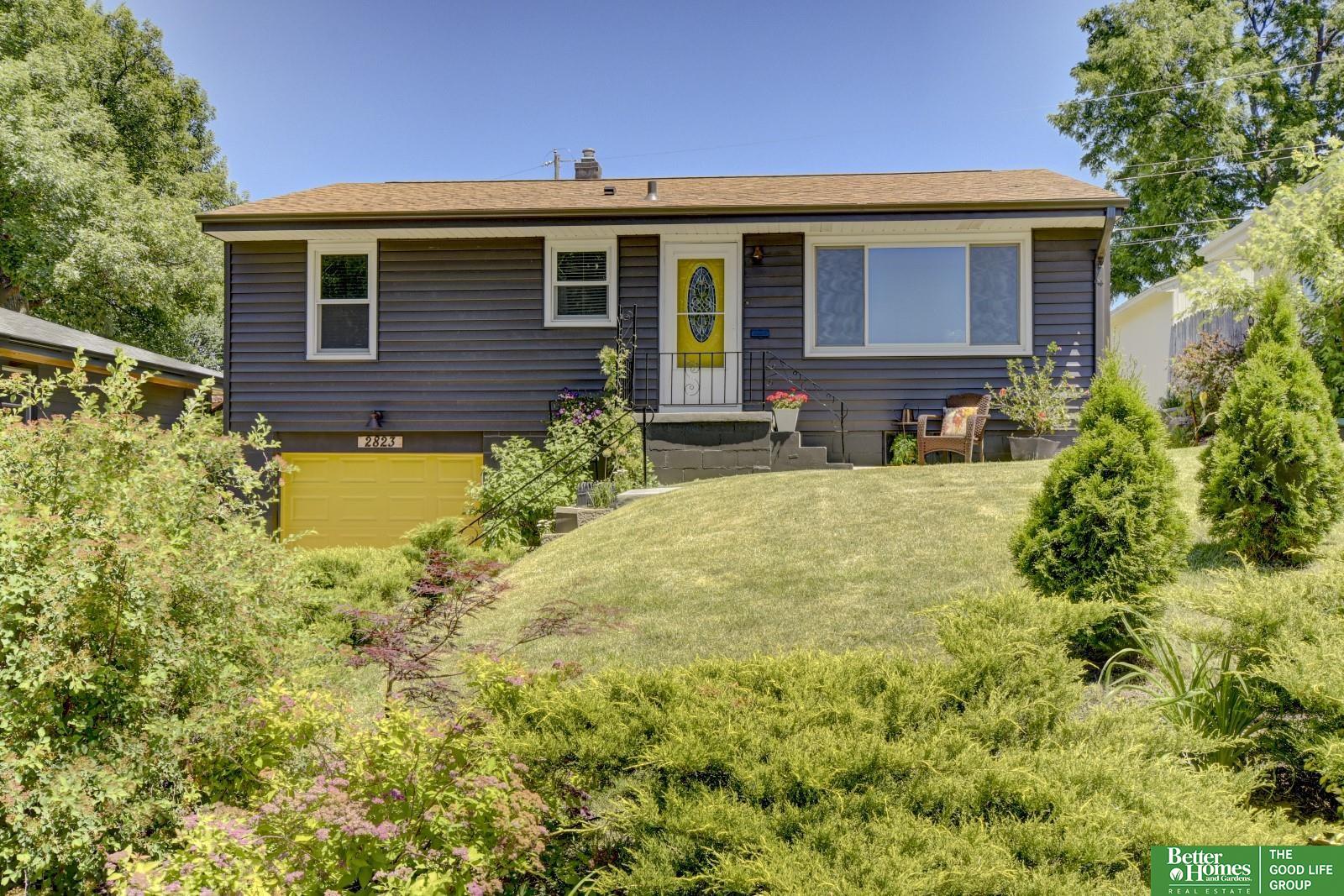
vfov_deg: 43.6
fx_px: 1120
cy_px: 448
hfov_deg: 61.9
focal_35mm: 30
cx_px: 672
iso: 400
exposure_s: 1/320
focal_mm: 20
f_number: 8
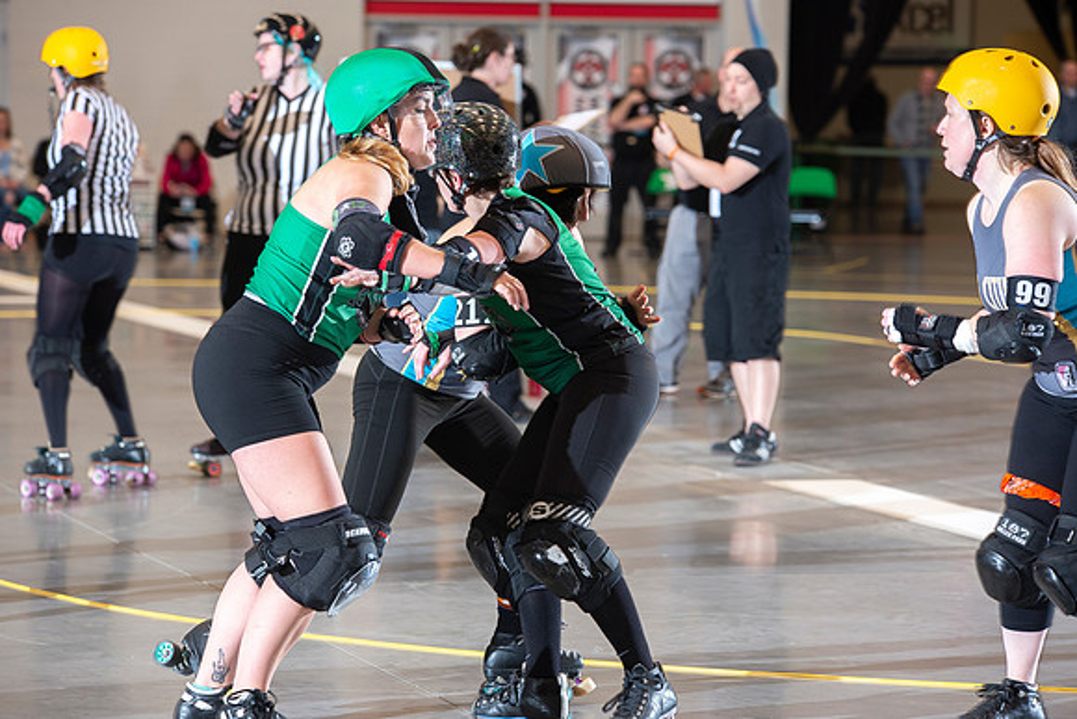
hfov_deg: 13.7
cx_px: 538
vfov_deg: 9.2
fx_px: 4488
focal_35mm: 150
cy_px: 360
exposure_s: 1/160
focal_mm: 150
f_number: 5.6
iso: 640
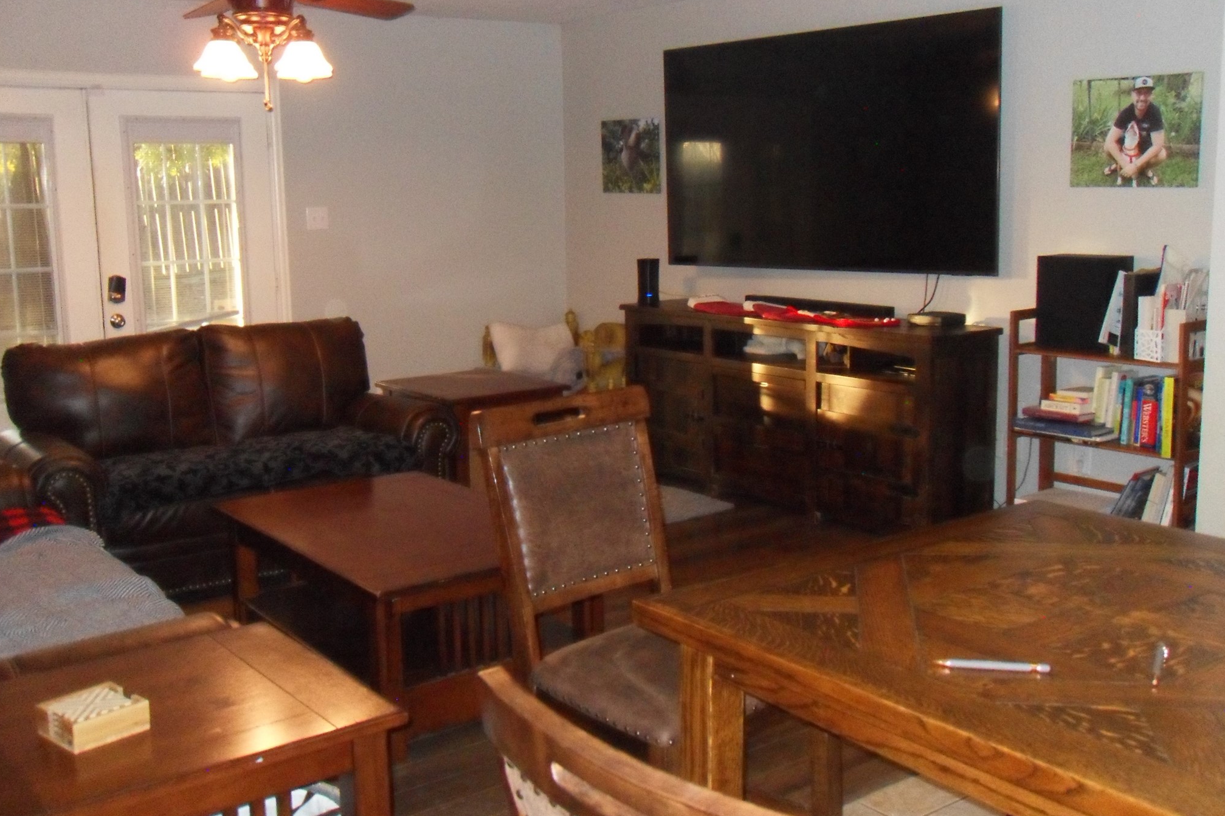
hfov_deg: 51.9
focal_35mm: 37
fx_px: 1259
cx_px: 615
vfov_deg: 35.9
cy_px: 386
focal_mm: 6.3
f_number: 3.5
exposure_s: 1/45
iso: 640
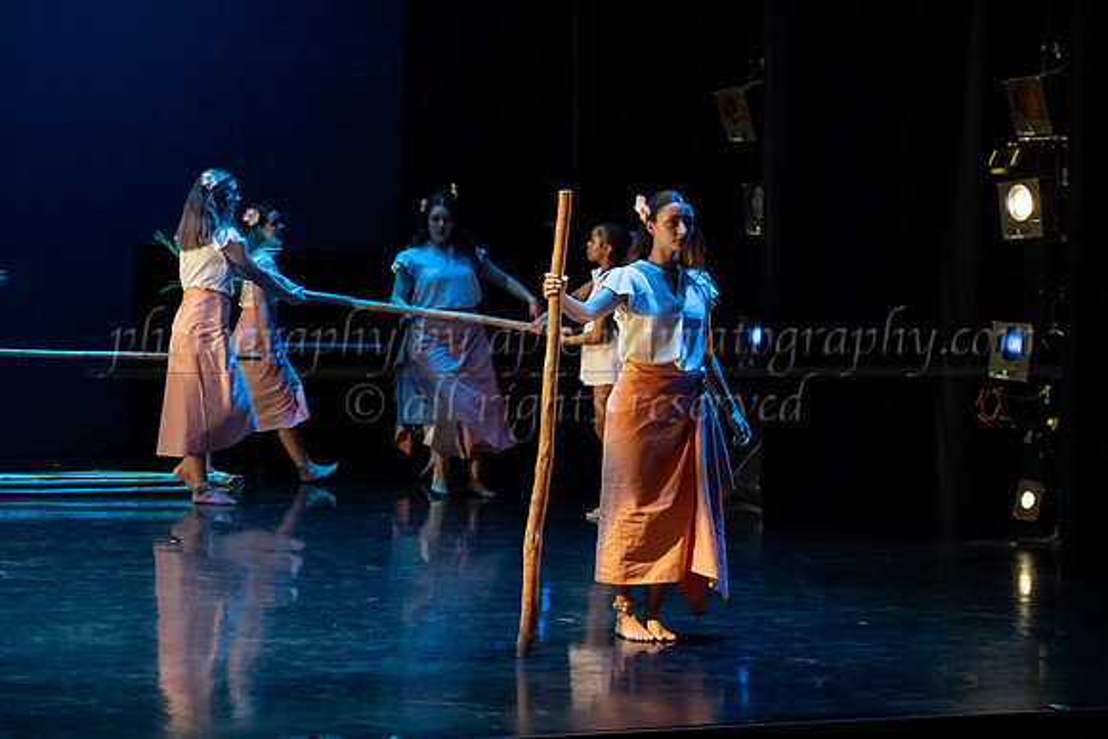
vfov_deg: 14.7
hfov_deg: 21.9
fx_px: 2869
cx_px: 558
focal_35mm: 93
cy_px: 307
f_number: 3.2
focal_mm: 72
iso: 4000
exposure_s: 1/400
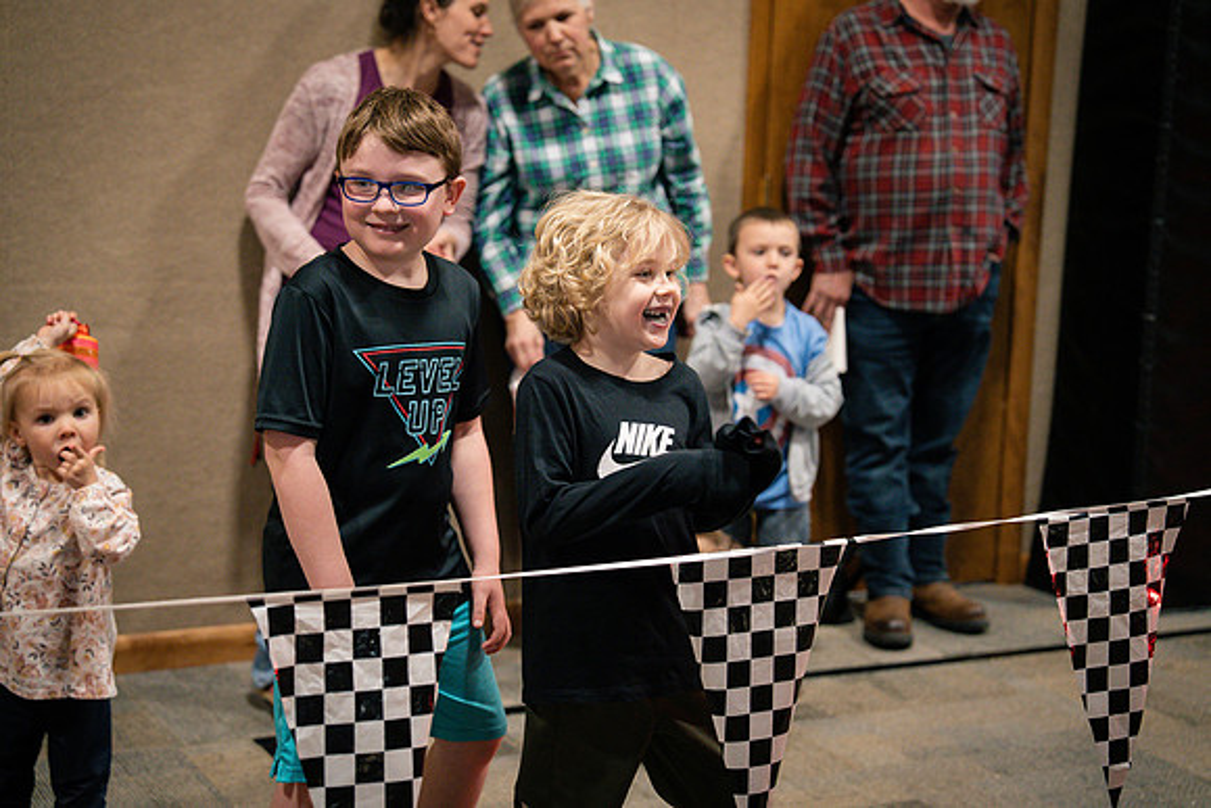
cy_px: 404
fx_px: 2355
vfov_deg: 19.5
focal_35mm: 70
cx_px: 606
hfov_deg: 28.8
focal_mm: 70
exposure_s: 1/320
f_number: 2.8
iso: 2500
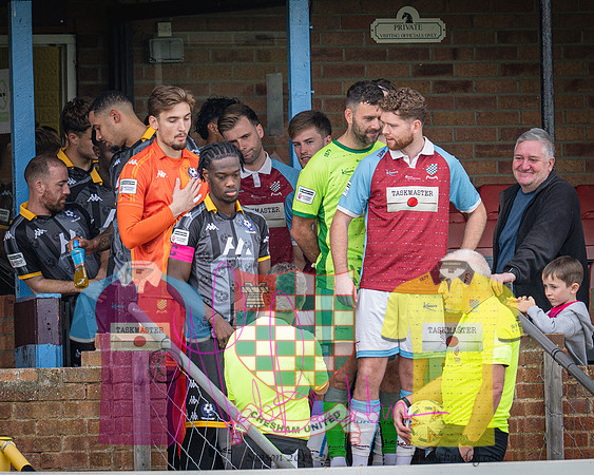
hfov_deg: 1.8
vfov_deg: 1.4
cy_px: 101
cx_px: 480
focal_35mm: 1072
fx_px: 18831
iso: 640
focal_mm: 400
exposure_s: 1/320
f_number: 4.5
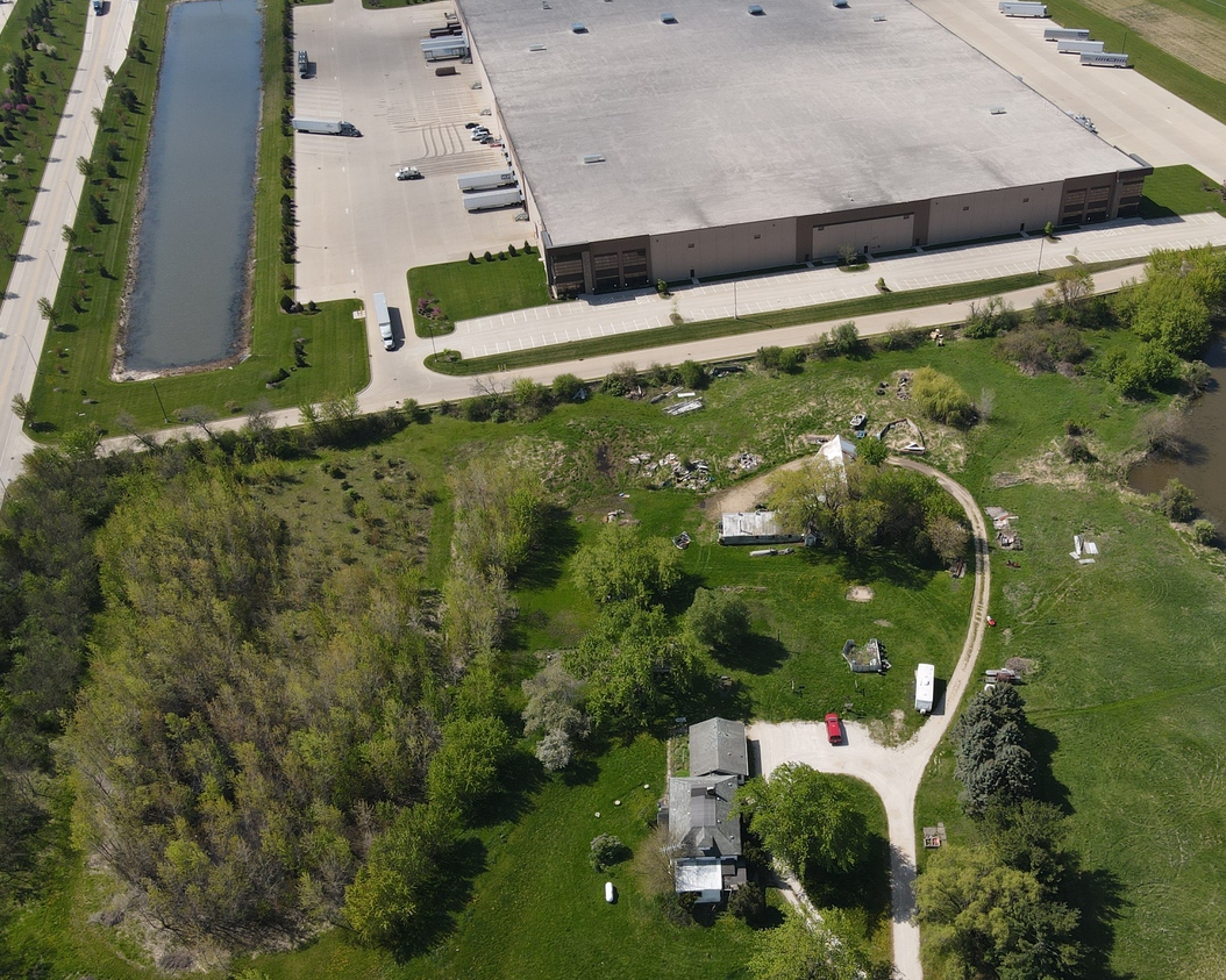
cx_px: 755
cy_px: 575
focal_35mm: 32
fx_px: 1161
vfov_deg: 45.6
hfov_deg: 55.1
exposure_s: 1/640
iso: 110
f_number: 2.8
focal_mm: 4.5
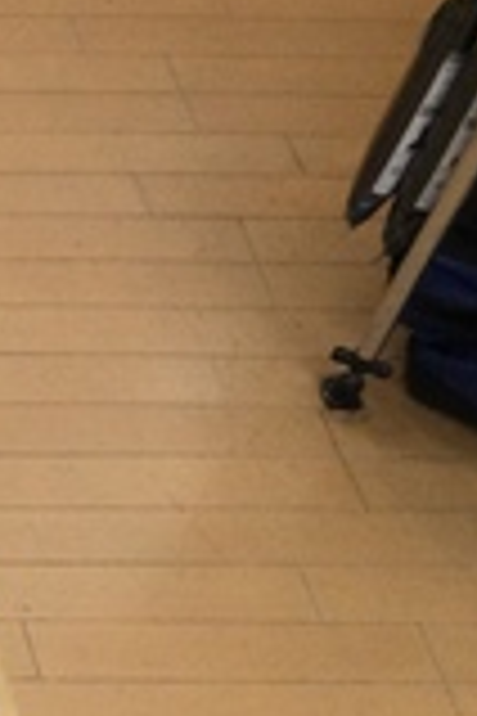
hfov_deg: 9.4
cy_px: 842
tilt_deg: -52.7
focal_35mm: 122
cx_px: -850
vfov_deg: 16.2
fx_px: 2425
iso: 25
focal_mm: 3.3
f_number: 2.4
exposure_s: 1/40
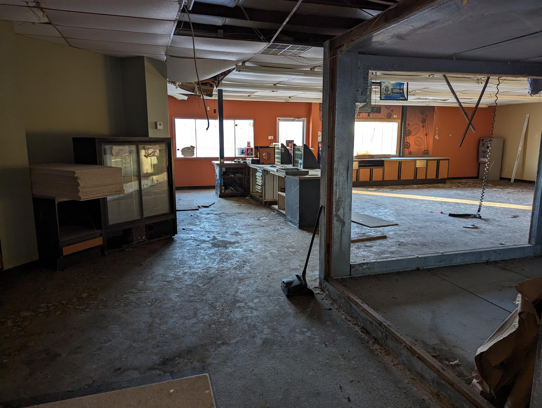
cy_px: 204
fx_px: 376
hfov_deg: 71.5
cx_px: 271
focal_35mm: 24
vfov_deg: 56.9
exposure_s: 1/54.4
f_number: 1.85
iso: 177
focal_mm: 6.81
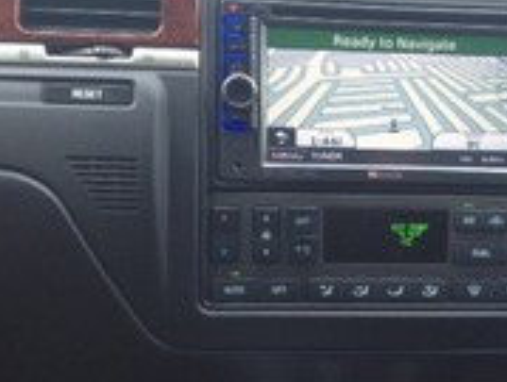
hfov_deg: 24.3
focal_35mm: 78
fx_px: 1145
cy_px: 224
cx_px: 450
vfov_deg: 18.9
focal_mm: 4.28
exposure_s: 1/30
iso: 50
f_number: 2.4
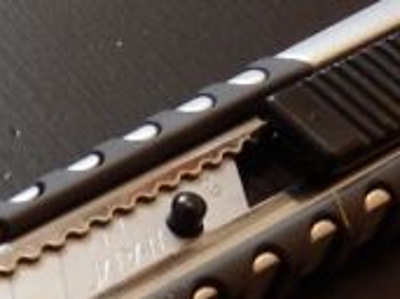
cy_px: 411
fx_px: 1212
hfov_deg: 17.8
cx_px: -82
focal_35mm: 105
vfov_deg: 13.5
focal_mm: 5
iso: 400
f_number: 3.9
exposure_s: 1/8
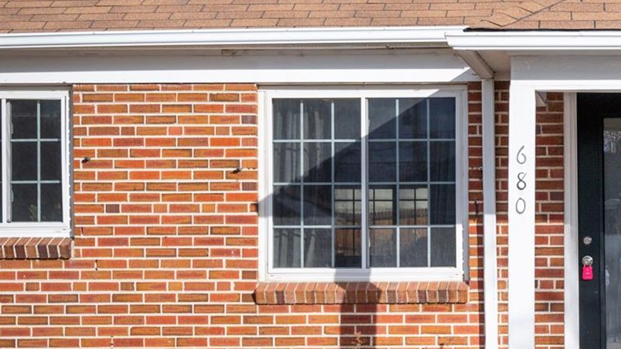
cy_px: 215
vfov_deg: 13.6
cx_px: 625
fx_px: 1466
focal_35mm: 89
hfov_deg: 22.9
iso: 200
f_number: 4.5
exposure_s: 1/1600
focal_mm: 28
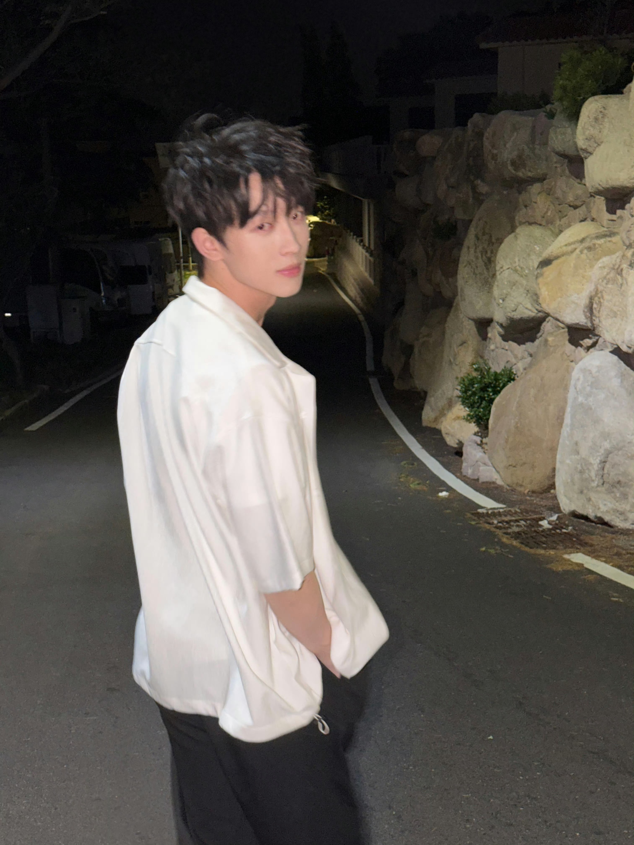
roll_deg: +0.9
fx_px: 1172
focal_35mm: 48
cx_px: 317
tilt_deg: -12.7
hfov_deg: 30.3
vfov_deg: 39.7
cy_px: 422
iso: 160
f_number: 1.78
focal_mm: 6.76
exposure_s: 1/12
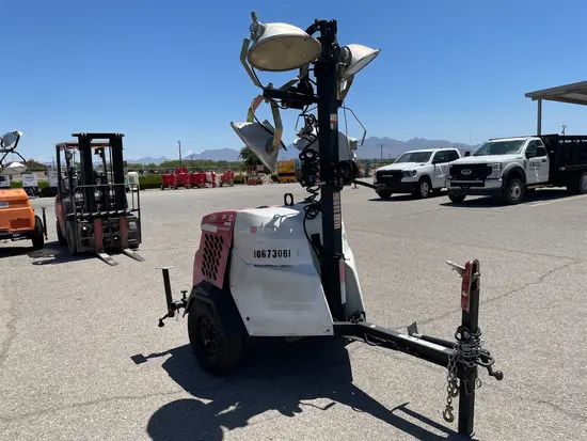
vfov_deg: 53.1
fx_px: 441
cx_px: 294
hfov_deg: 67.3
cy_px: 220
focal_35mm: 26
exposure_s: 1/6897
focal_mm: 4.2
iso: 50
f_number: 1.6
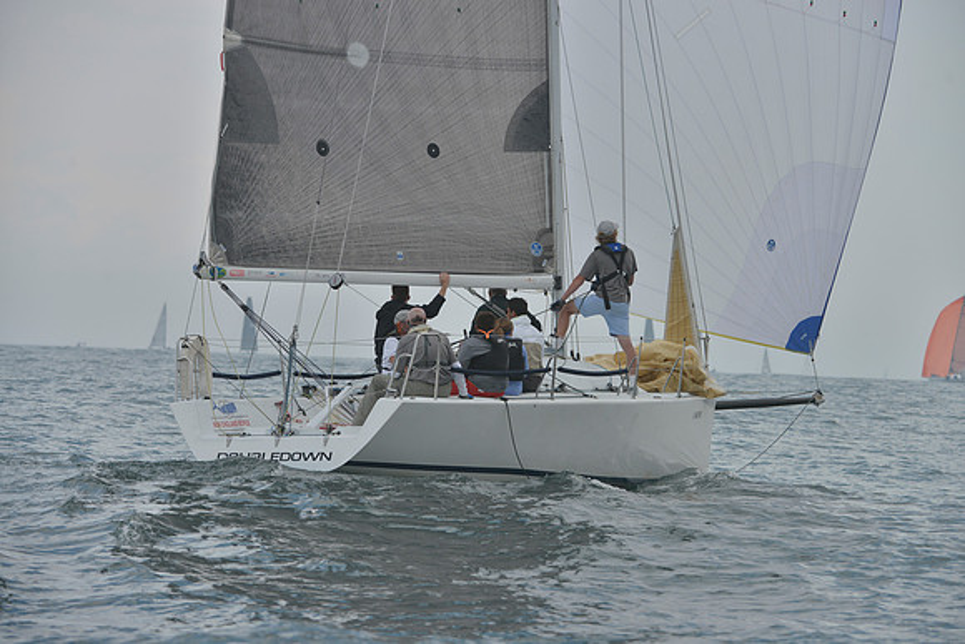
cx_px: 482
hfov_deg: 10.3
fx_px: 5362
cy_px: 322
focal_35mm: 200
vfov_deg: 6.9
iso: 280
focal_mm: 200
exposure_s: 1/800
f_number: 7.1
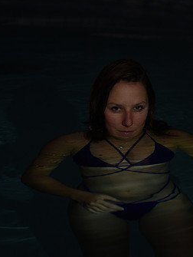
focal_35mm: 163
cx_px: 141
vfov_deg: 12.1
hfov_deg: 9.1
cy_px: 115
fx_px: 1209
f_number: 2.8
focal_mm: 98
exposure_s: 1/80
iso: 400
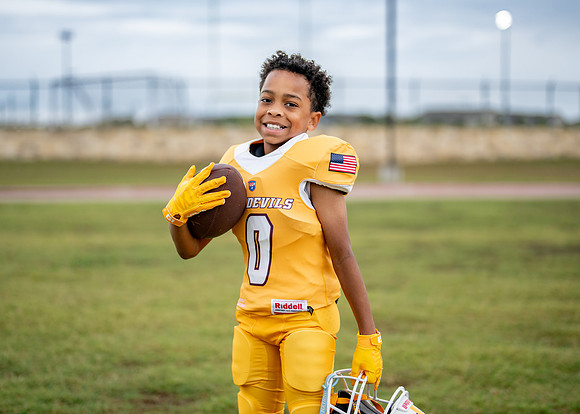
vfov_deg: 24.8
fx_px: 941
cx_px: 281
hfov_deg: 34.2
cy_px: 194
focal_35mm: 57
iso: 320
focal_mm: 50
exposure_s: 1/1000
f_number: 1.2
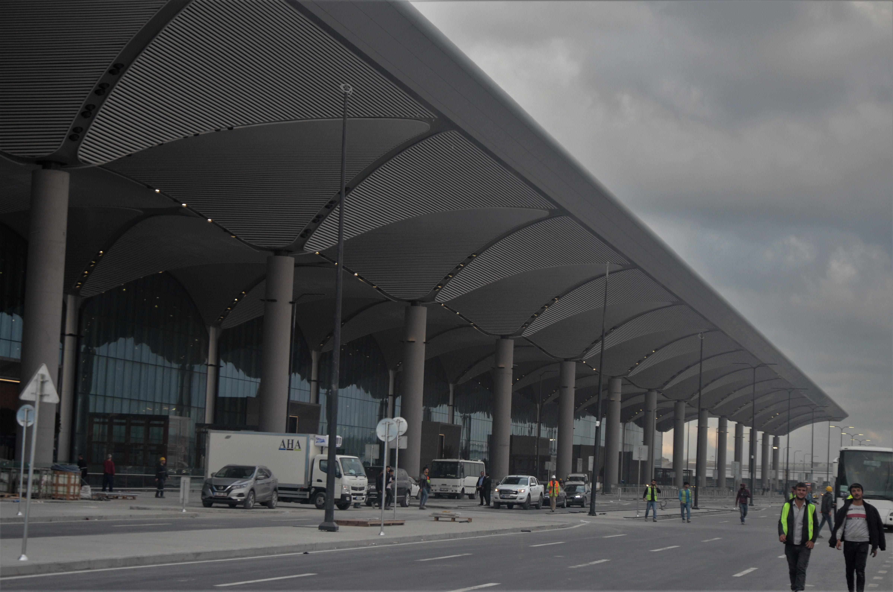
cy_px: 296
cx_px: 446
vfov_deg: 20.1
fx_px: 1671
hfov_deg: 29.9
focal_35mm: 68
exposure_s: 1/640
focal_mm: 45
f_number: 4.8
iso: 800
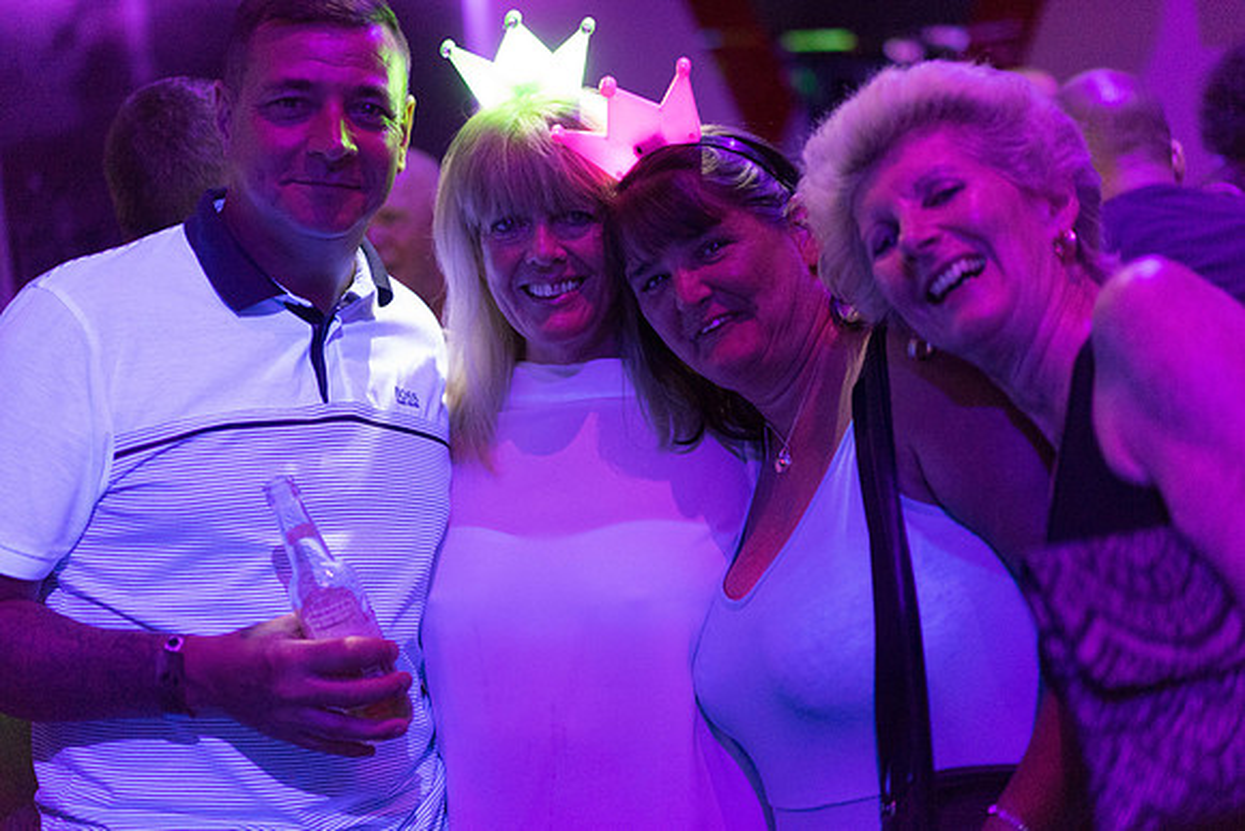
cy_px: 416
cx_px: 622
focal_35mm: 55
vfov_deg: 24.6
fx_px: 1902
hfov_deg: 36.2
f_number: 2
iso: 6400
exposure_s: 1/125
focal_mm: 55
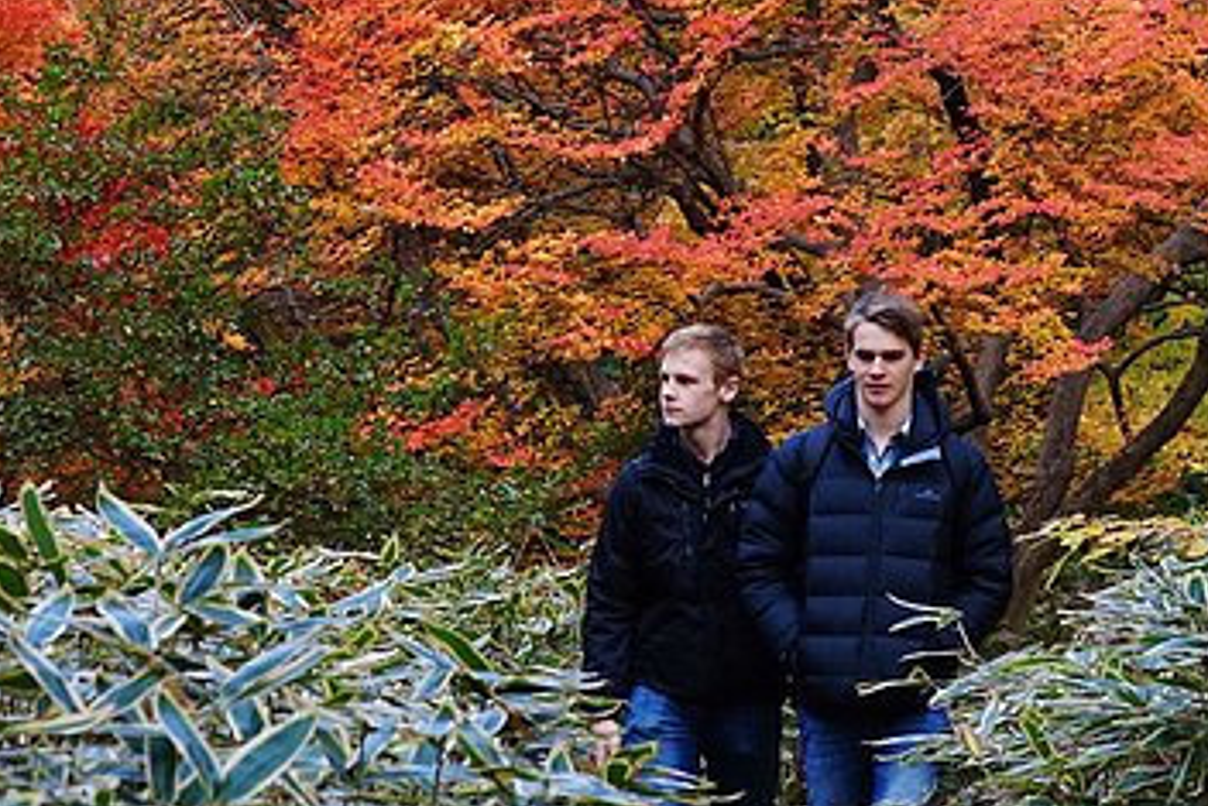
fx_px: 8291
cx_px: 587
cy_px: 39
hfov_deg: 8.3
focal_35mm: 247
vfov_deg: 5.6
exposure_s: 1/200
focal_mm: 85
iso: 1250
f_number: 8
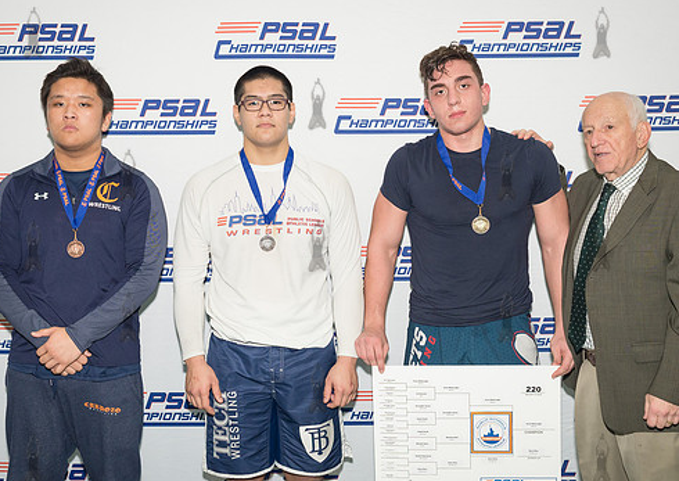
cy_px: 226
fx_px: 1000
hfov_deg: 37.4
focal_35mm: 52
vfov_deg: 27.0
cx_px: 282
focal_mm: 35
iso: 1600
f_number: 5
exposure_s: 1/250
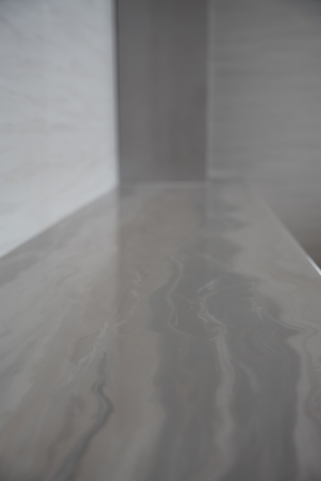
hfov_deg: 26.8
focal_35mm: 50
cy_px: 240
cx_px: 160
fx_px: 673
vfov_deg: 39.4
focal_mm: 50.3
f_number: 4
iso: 1000
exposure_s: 1/160
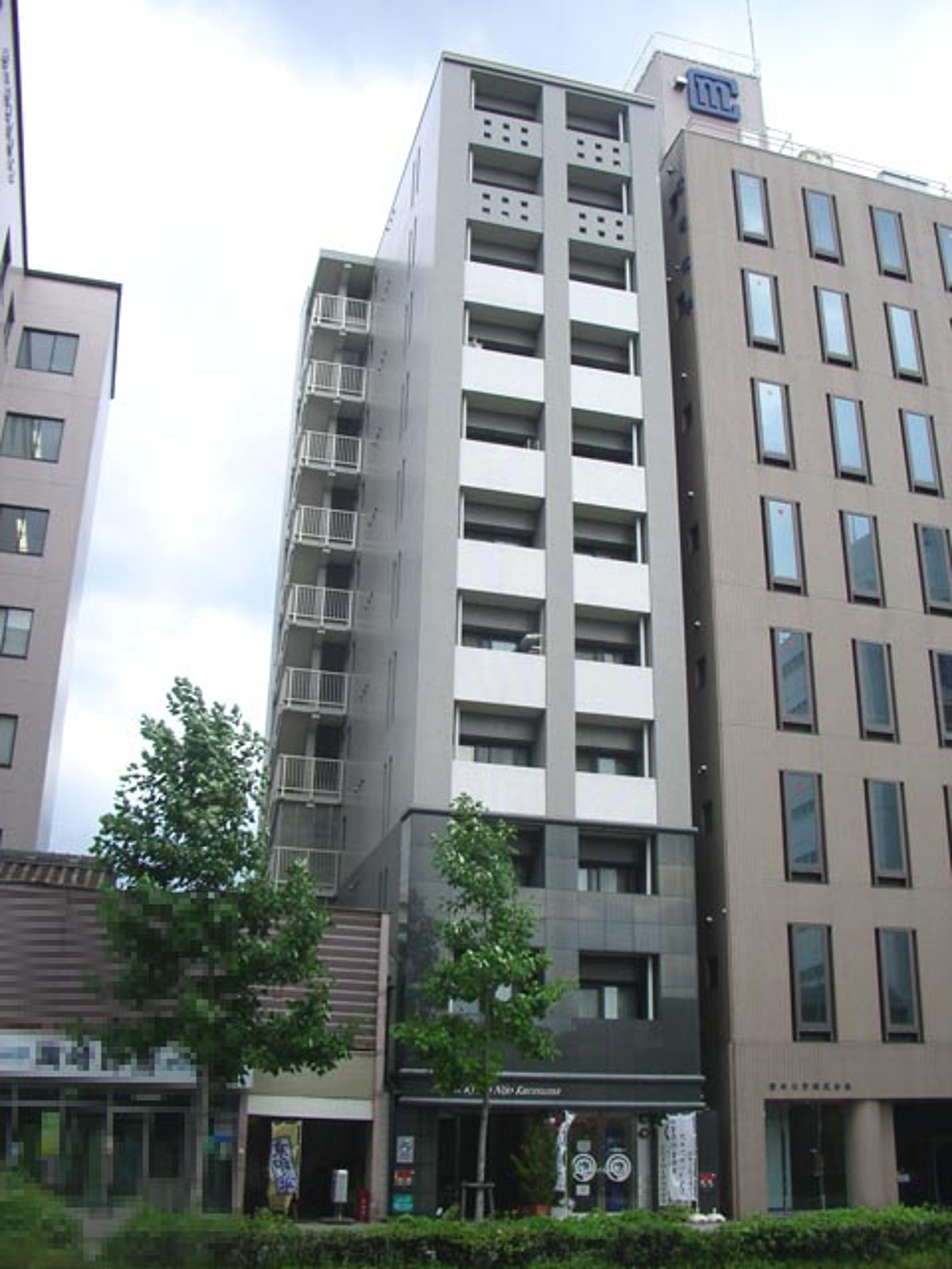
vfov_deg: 52.6
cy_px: 634
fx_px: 1283
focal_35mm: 35
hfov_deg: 40.7
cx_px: 476
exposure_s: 1/200
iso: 80
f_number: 4.3
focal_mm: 5.8
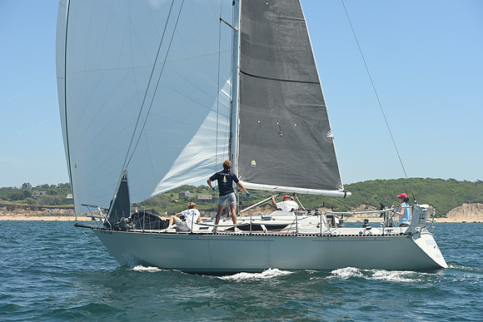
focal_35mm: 70
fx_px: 939
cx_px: 242
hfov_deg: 28.8
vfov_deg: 19.5
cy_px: 161
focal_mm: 70
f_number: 7.1
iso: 320
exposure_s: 1/1000
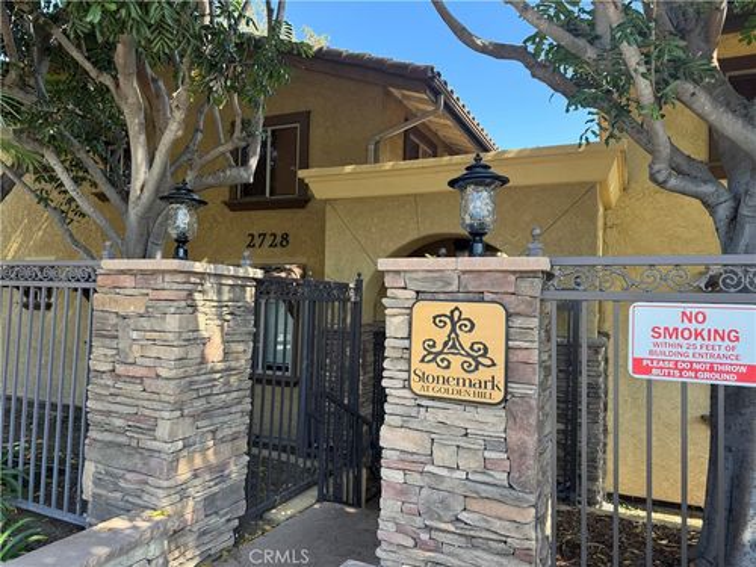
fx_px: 524
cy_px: 284
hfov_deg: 71.6
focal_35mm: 24
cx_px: 378
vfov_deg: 56.8
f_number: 1.78
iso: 80
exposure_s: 1/451
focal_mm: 6.76
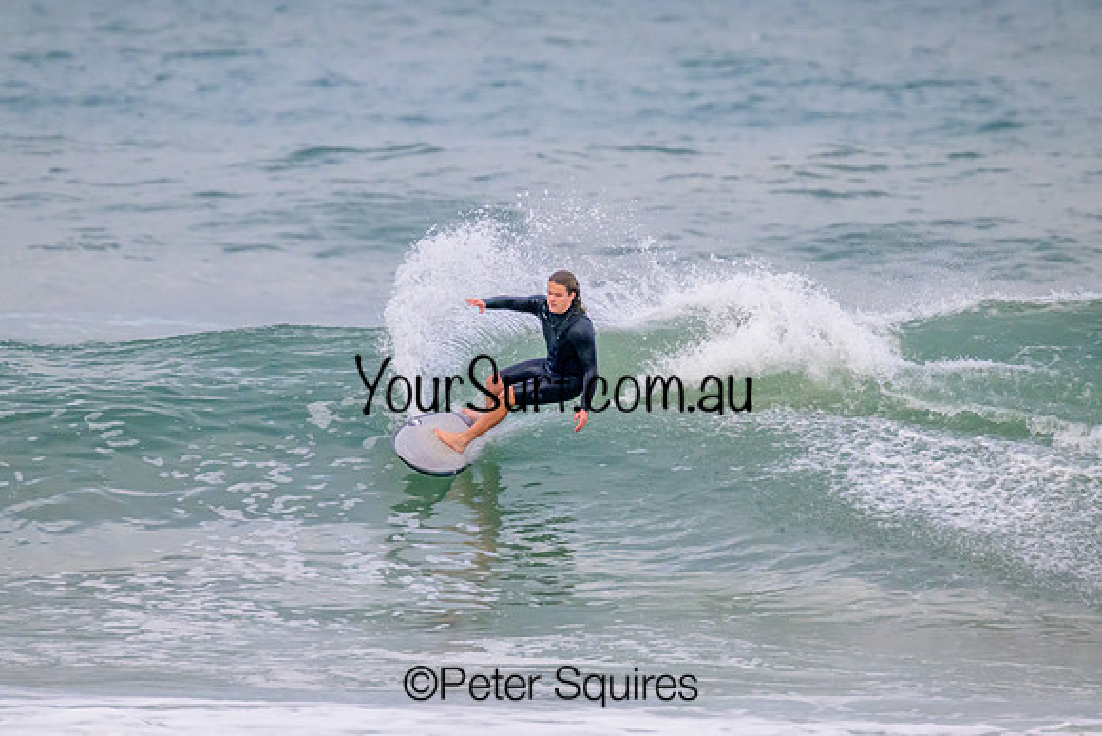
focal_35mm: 835
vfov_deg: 1.6
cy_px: 368
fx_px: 25576
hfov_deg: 2.5
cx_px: 551
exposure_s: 1/2000
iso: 4000
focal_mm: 800
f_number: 11
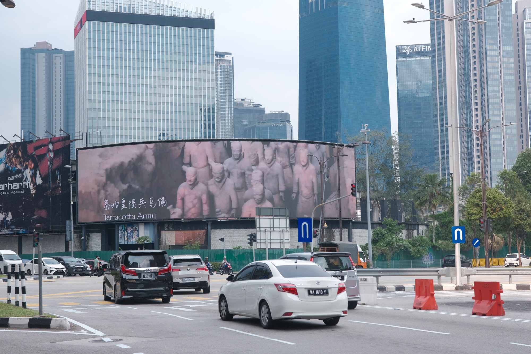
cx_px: 266
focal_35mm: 60
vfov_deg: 22.6
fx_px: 885
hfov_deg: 33.4
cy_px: 177
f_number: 2.8
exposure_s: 1/1250
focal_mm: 40
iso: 250
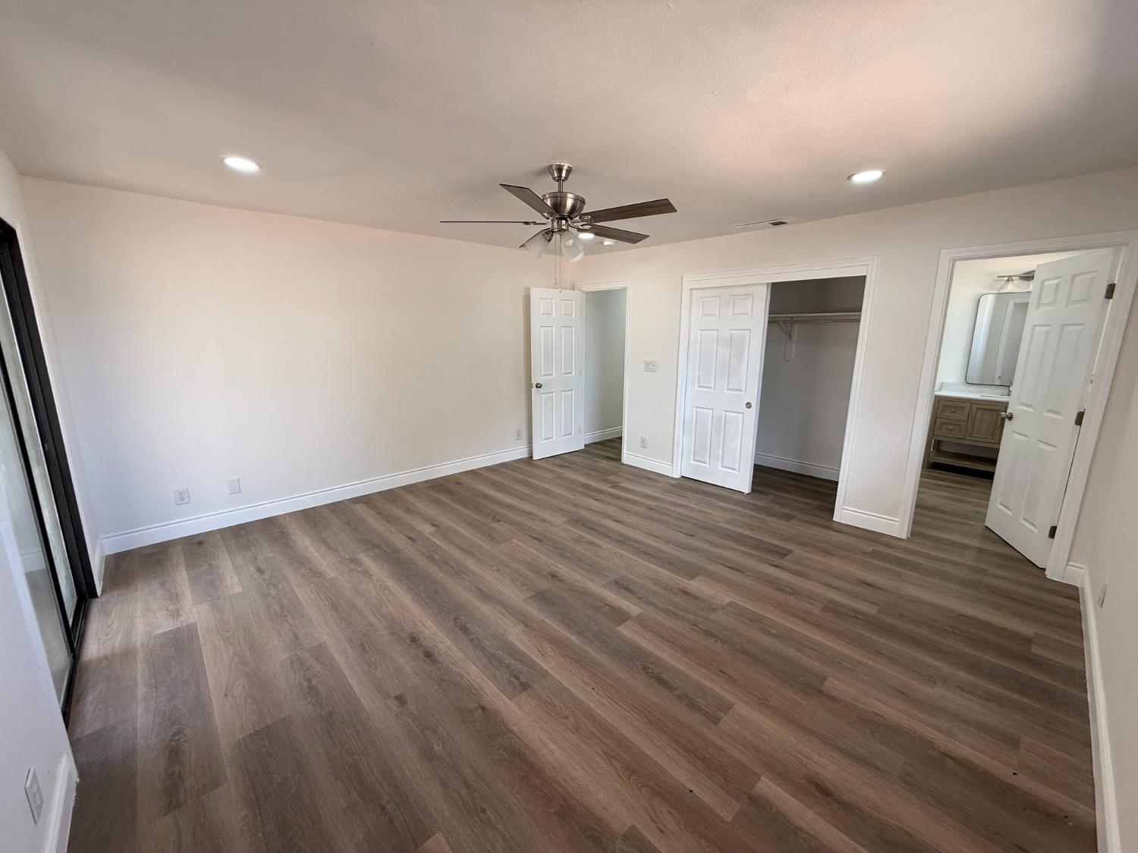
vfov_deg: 85.7
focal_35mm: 14
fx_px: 460
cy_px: 426
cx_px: 569
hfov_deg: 102.1
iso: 100
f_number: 2.2
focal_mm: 2.22
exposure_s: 1/120
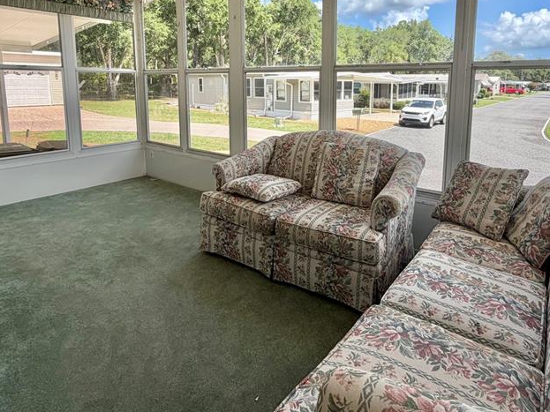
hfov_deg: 73.8
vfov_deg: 57.3
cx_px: 295
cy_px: 130
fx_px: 365
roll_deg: -0.2
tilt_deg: -7.3
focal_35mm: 23
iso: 50
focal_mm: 2.22
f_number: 2.2
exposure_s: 1/331
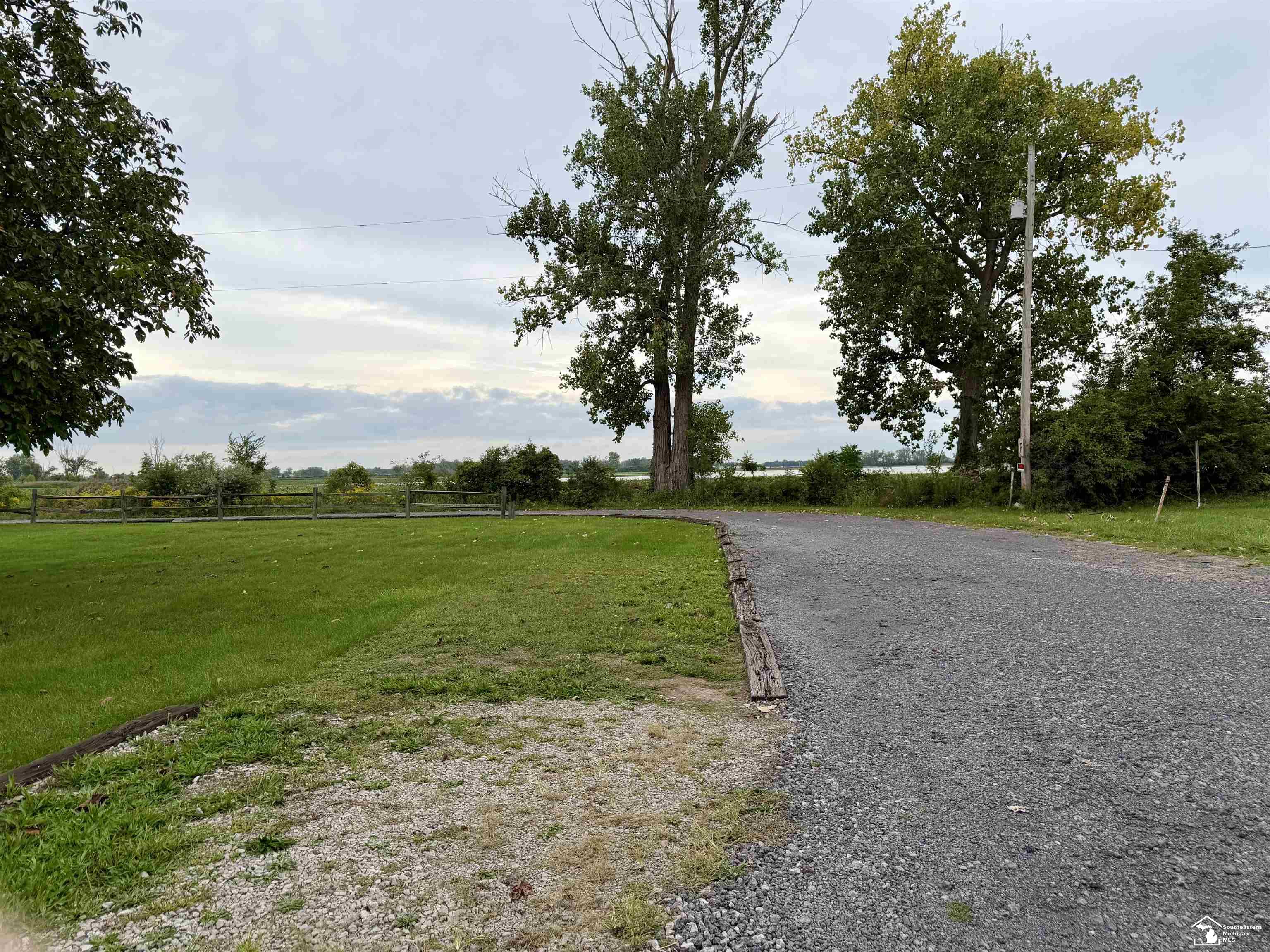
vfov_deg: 56.8
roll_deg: +0.7
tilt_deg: -0.8
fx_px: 881
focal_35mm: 24
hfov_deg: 71.6
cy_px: 476
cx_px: 635
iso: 80
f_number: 1.78
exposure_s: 1/1385
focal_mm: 6.76
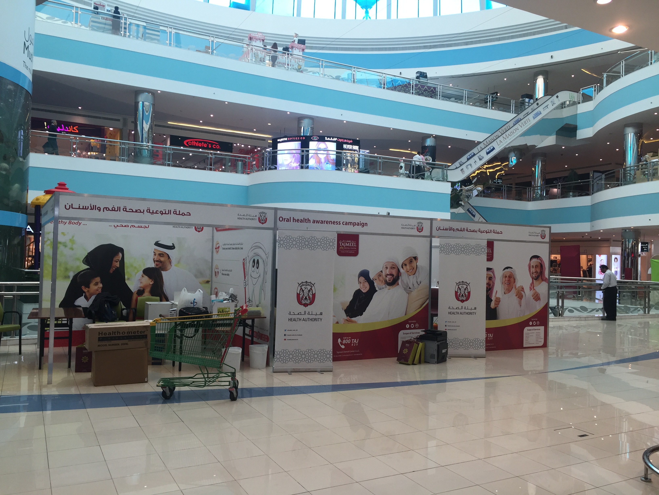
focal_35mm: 29
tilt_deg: +1.2
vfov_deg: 48.2
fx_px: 552
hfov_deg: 61.7
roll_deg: -1.6
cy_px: 248
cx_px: 330
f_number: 2.2
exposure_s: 1/100
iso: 32
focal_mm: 4.15
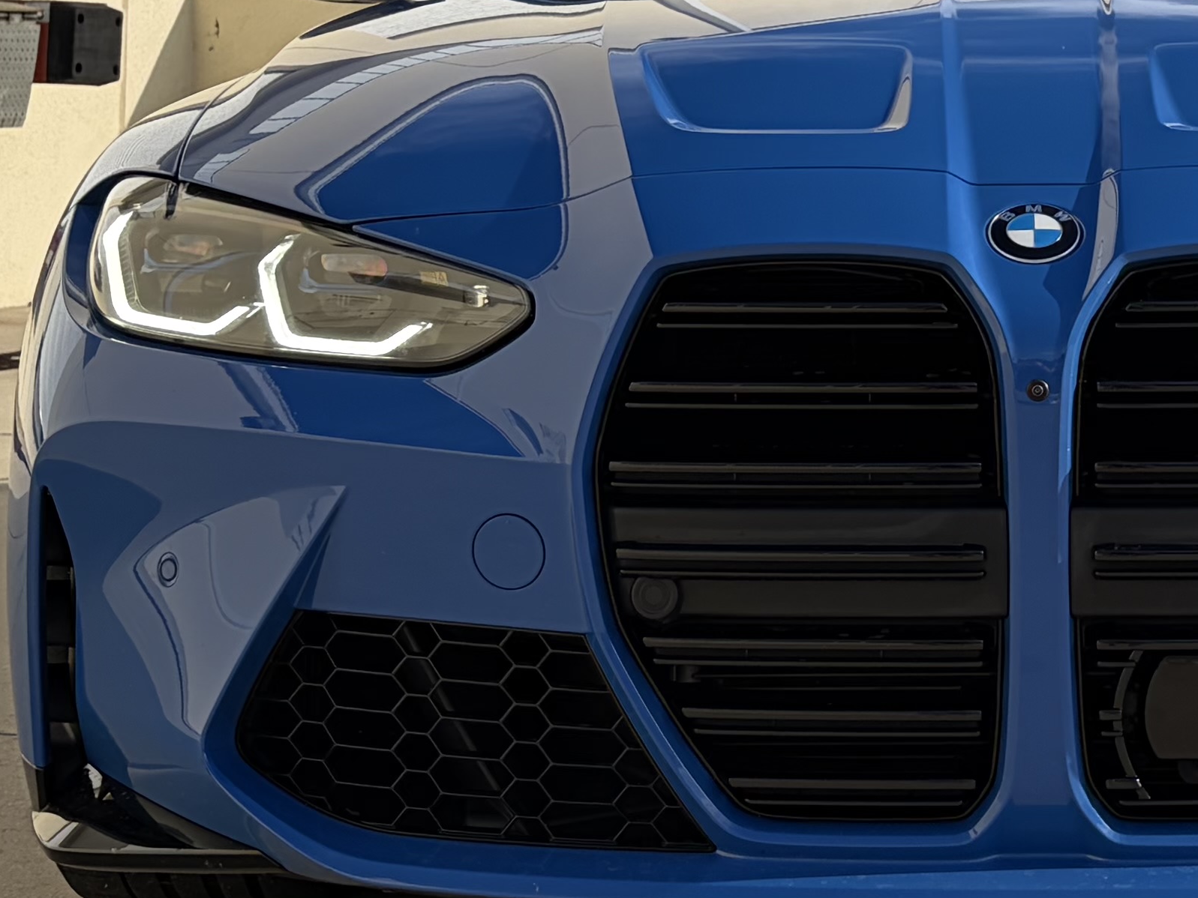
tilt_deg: +4.5
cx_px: 935
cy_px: -66
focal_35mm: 93
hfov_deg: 20.9
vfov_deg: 15.5
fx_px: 3219
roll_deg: -0.6
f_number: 1.6
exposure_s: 1/2208
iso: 64
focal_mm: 5.96
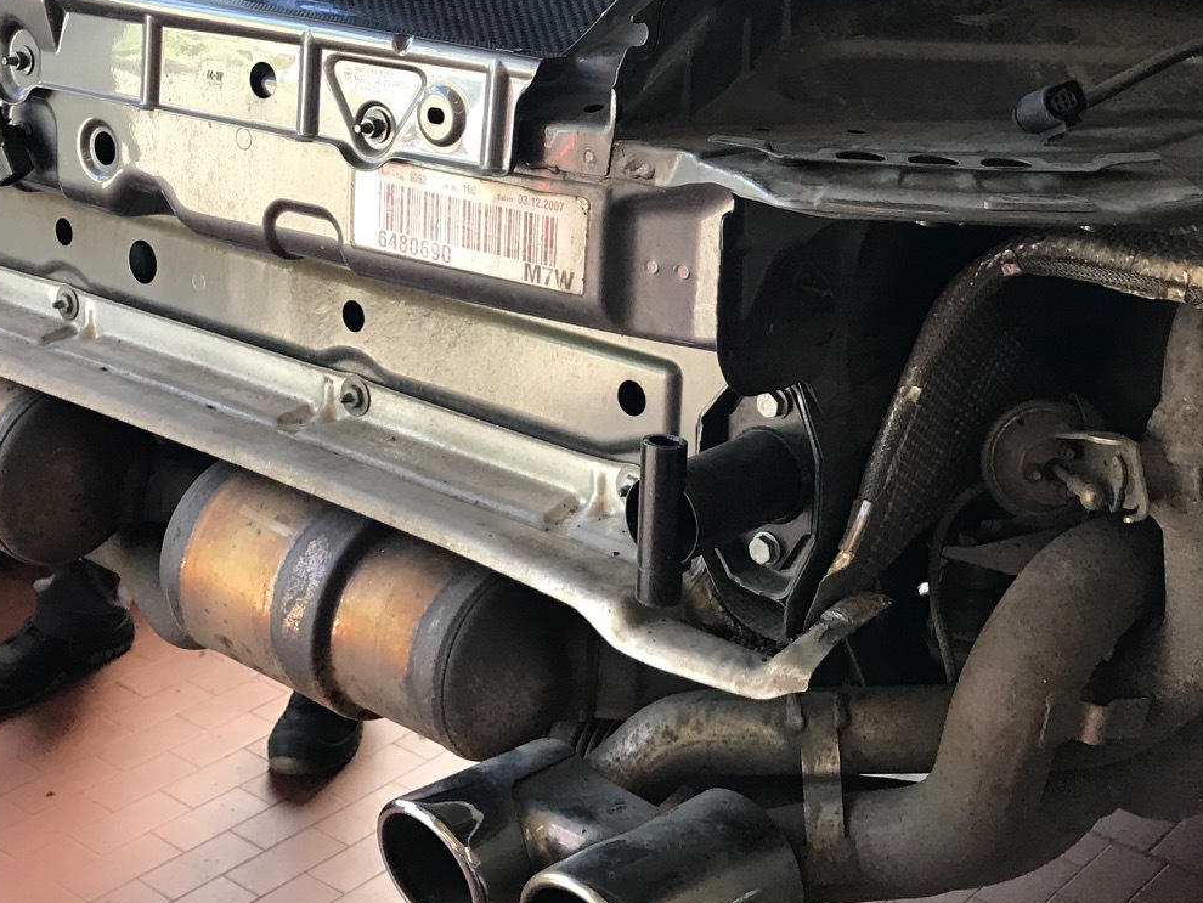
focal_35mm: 57
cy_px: 165
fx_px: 1981
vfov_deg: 25.2
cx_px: 588
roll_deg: -0.3
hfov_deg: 33.8
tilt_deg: -11.9
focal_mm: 3.99
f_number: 1.8
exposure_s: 1/33
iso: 32
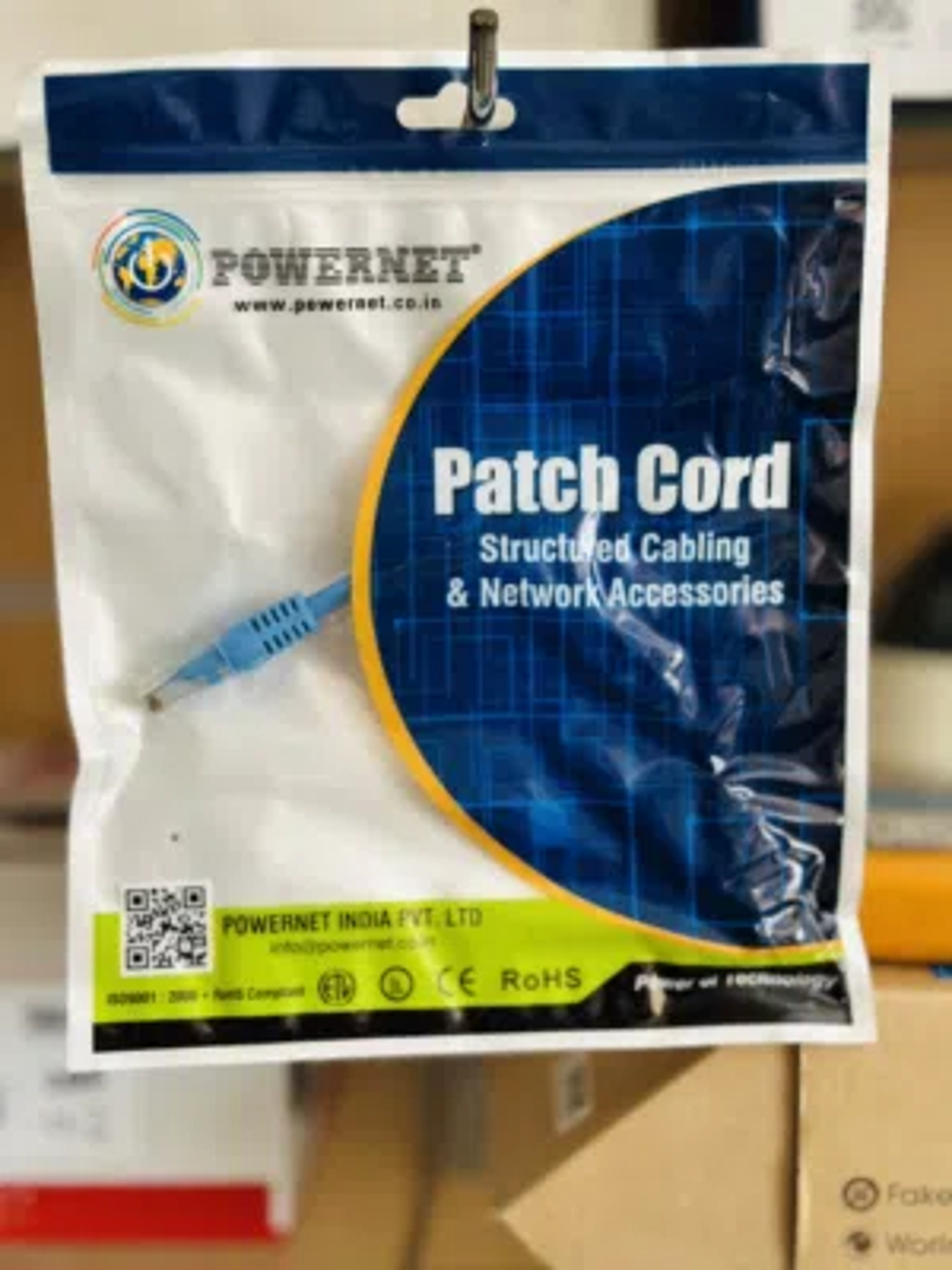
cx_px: 476
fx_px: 1760
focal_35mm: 48
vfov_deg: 39.7
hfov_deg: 30.3
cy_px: 635
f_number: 1.78
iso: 160
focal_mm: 6.86
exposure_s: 1/50
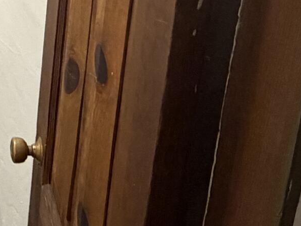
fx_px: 617
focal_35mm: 71
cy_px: -48
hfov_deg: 22.8
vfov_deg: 19.5
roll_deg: +0.9
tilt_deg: -13.6
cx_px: -138
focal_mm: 2.22
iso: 400
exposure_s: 1/60
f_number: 2.2
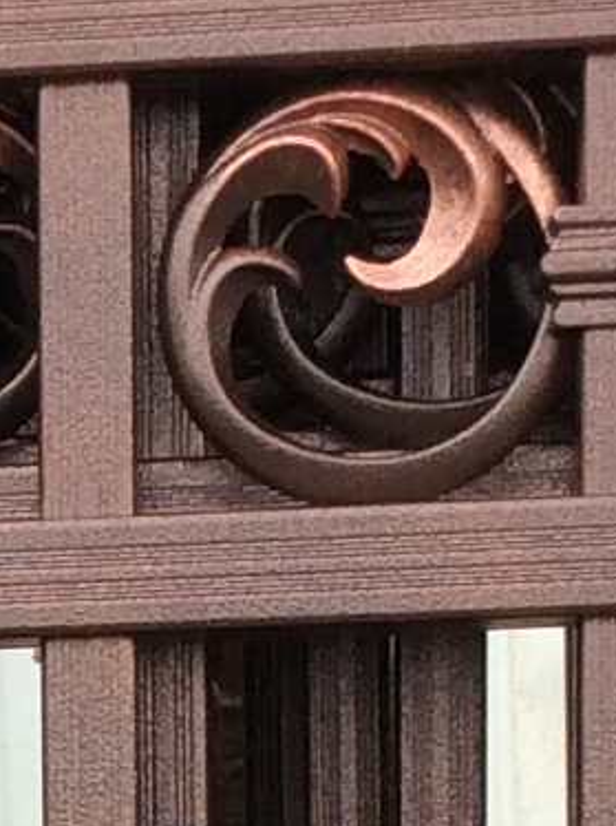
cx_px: -269
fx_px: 5286
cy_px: 1438
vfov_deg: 8.6
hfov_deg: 6.6
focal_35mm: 222
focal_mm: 3.3
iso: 32
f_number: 2.4
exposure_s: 1/206
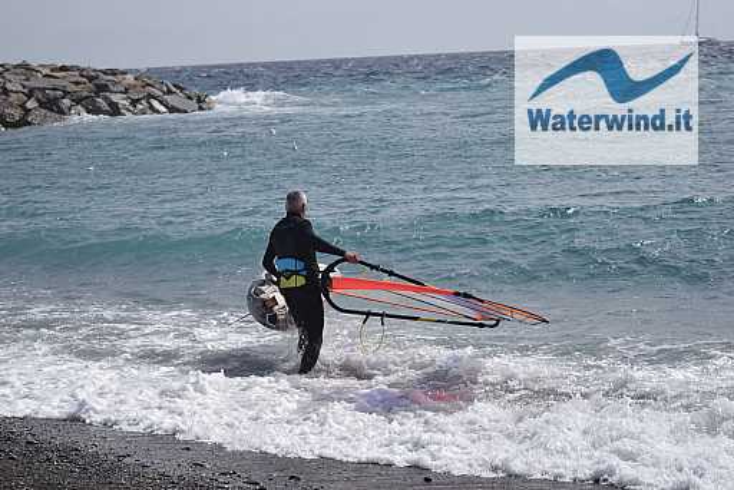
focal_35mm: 105
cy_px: 245
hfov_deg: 19.4
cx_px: 367
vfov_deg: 13.1
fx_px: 2142
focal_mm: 70
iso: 200
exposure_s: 1/3200
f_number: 4
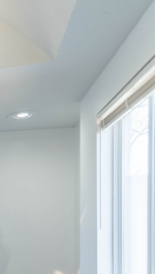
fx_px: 328
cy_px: 214
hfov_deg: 19.0
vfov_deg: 43.6
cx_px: -136
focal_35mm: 45
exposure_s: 1/50
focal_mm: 18
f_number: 4.5
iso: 80
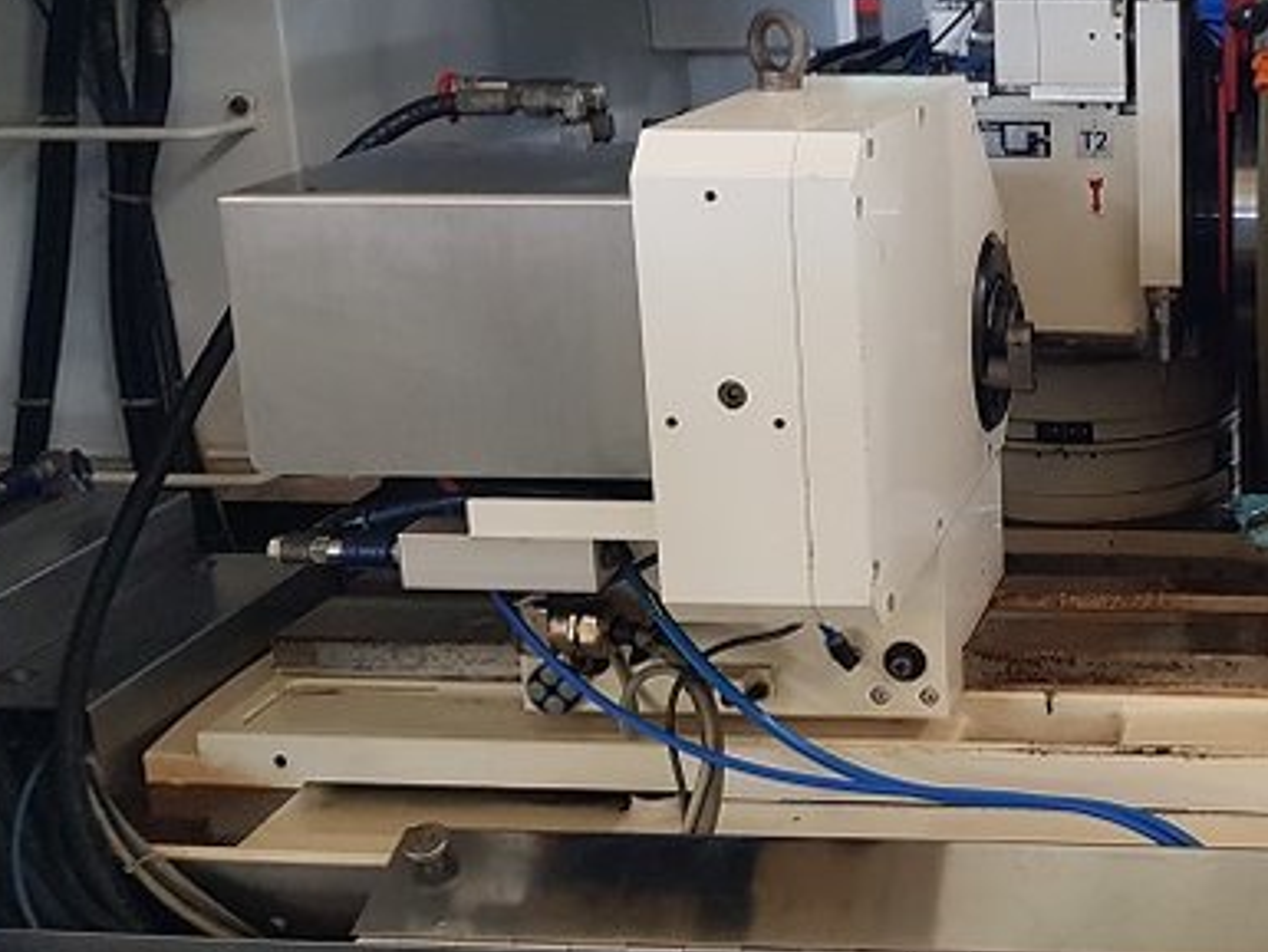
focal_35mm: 54
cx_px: 1219
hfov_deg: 33.1
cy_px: 333
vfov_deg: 26.9
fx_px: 1979
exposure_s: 1/33
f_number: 1.7
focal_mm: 4.3
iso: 200
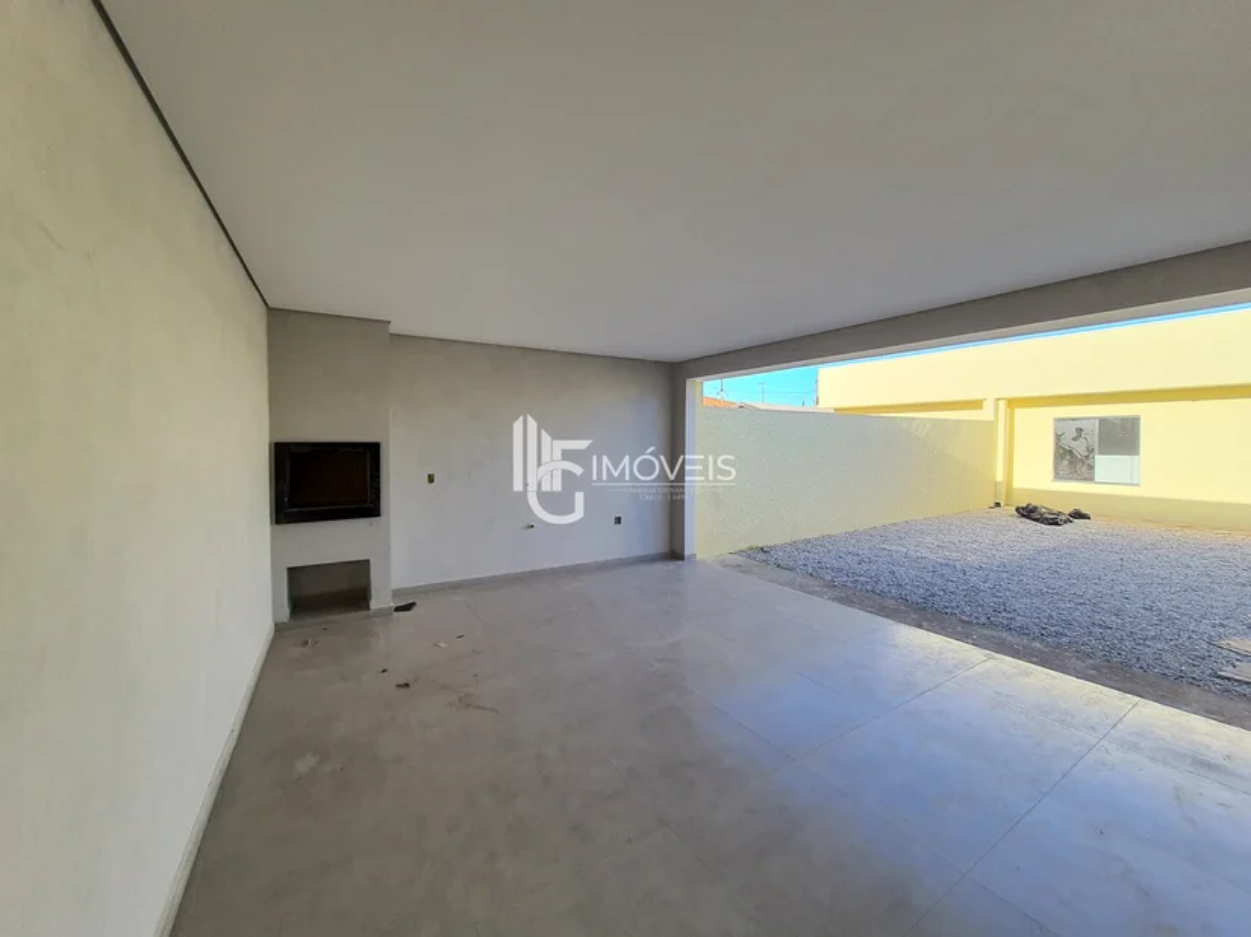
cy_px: 468
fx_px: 470
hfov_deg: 106.2
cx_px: 626
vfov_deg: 89.9
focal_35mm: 13
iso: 50
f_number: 2.2
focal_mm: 1.74
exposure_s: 1/301
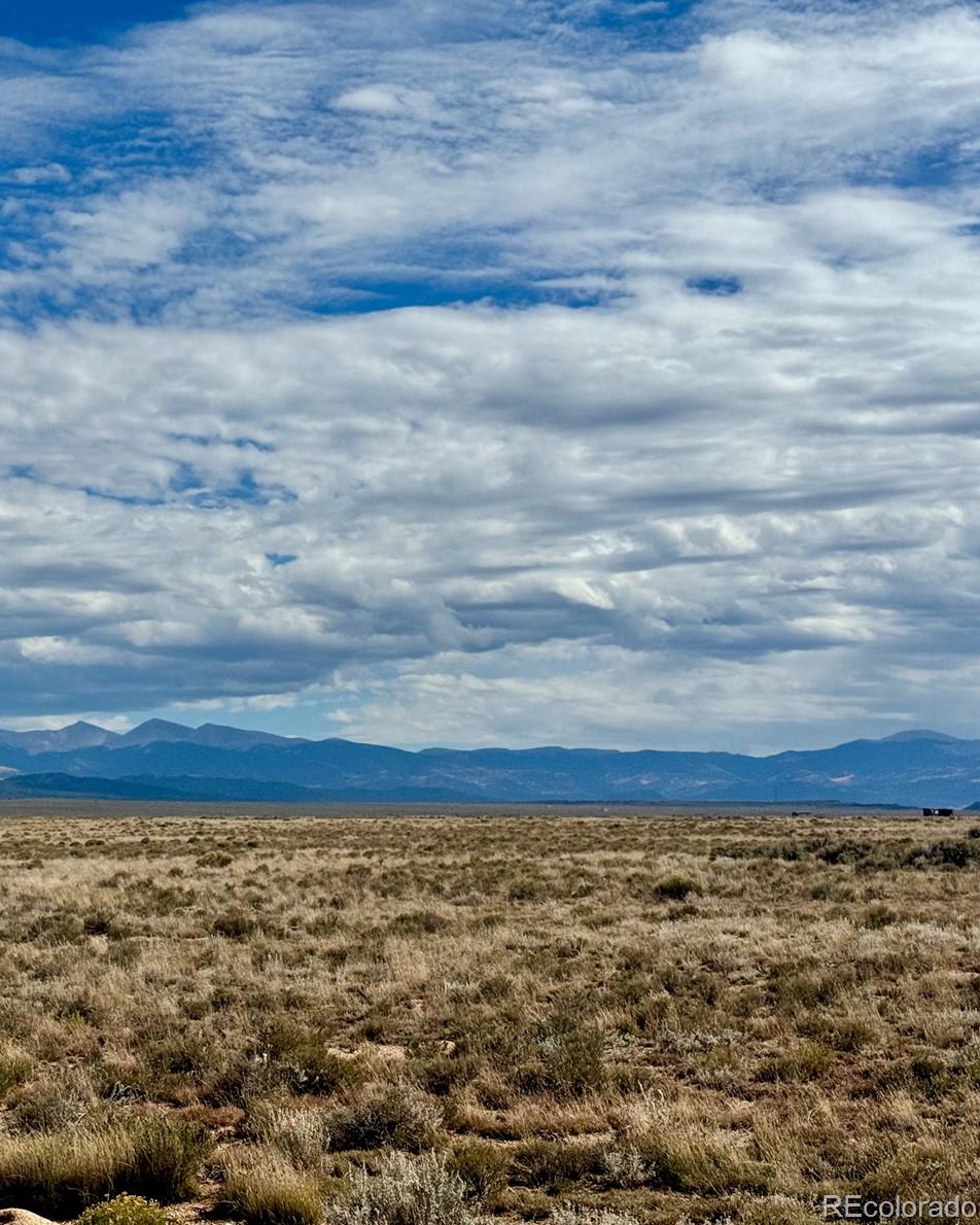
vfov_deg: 30.0
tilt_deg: +4.6
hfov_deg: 23.8
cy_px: 610
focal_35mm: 63
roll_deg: +0.0
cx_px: 166
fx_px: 2284
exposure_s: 1/12500
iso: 64
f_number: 1.78
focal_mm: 6.76
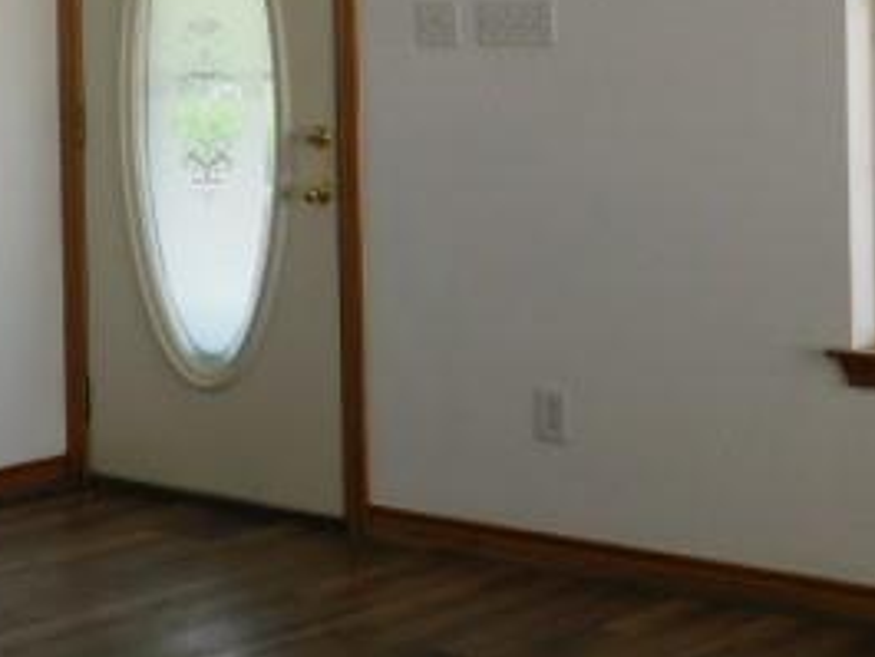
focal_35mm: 87
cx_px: -50
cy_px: 33
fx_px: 2200
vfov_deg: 16.7
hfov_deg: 21.5
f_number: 3.5
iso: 125
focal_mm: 6.3
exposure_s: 1/30
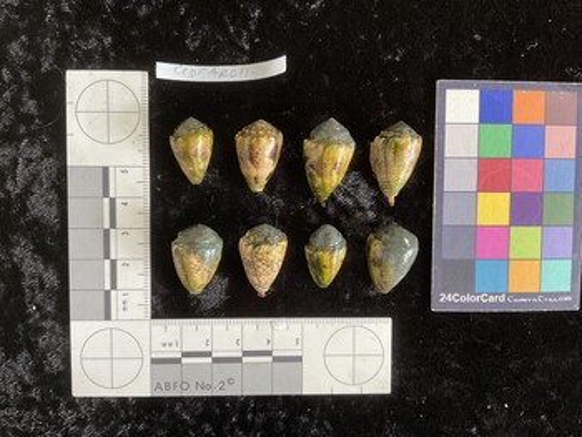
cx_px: 291
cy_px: 218
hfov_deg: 61.6
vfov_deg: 48.3
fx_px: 488
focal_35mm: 29
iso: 100
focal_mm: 3
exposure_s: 1/60
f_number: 1.8
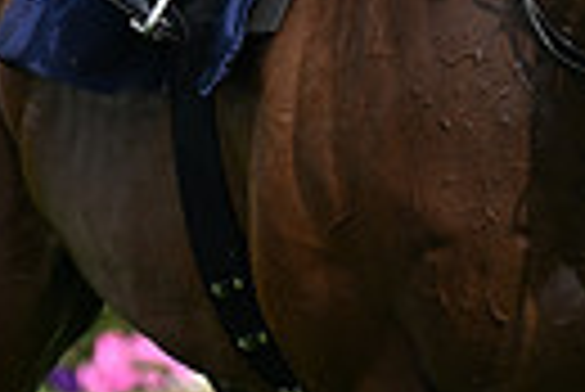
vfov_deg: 1.8
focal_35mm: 781
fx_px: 12705
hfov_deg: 2.6
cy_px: -394
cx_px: 698
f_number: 5.6
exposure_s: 1/1600
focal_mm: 175
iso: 400
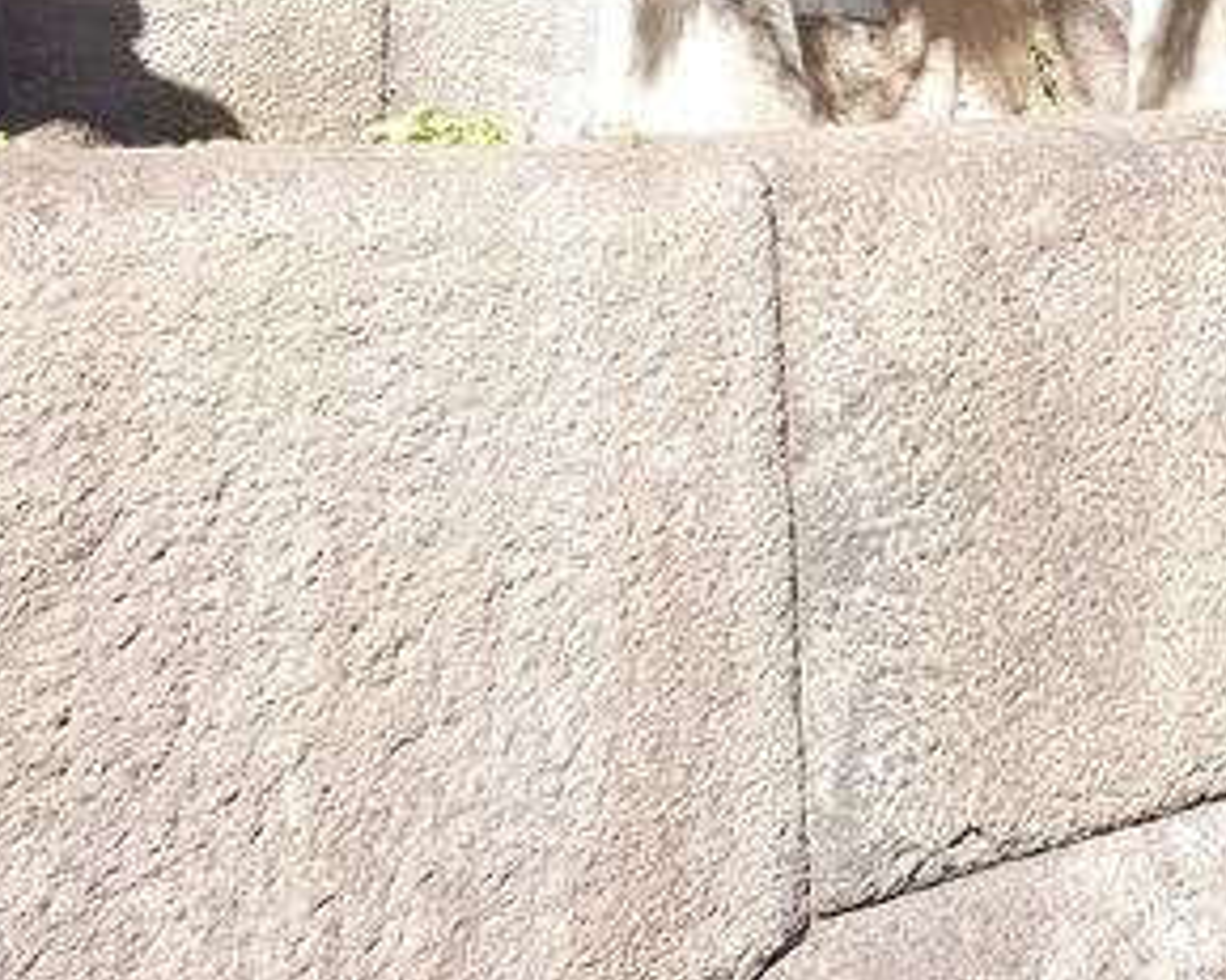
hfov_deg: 32.5
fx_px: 1959
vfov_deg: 27.8
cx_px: 1162
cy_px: 263
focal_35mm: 54
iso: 28
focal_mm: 3.45
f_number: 1.94
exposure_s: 1/227
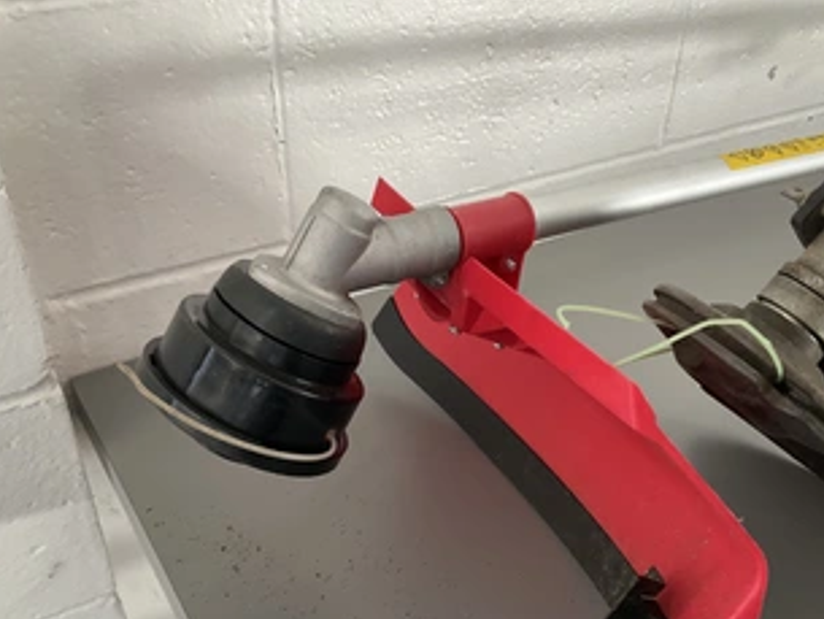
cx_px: 416
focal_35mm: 38
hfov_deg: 49.0
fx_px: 905
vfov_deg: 37.4
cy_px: 403
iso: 160
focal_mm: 3
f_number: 1.8
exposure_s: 1/60
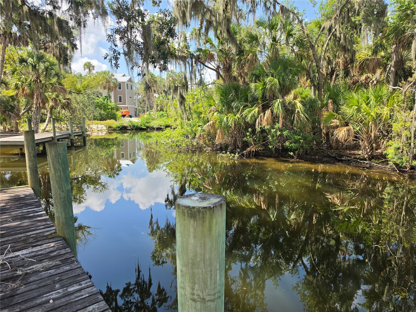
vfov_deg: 58.9
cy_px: 156
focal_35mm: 23
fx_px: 276
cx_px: 208
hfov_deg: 73.9
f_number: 1.4
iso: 64
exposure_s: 1/3084
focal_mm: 6.5
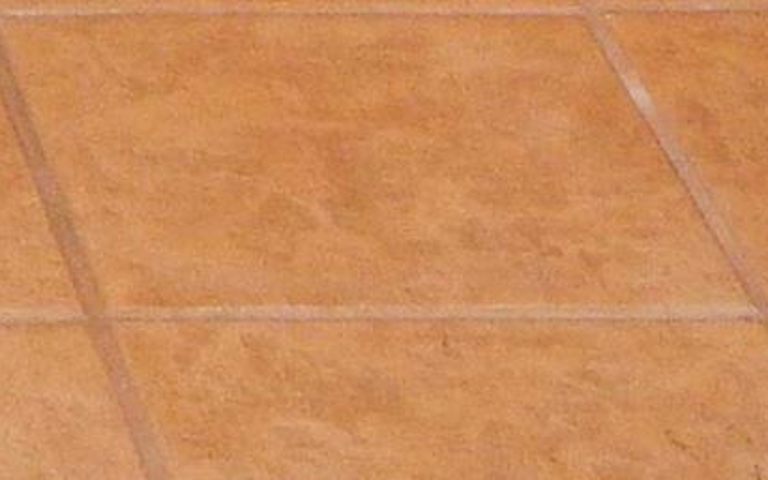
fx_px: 6319
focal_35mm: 302
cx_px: -871
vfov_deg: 4.0
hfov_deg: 6.7
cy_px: -1635
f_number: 3.4
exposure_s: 1/30
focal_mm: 6.8
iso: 280
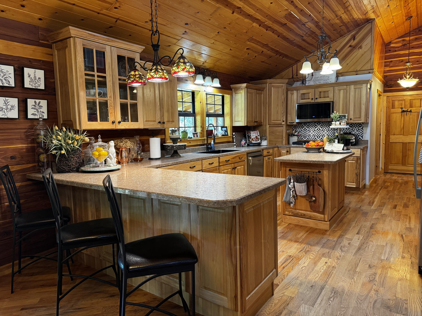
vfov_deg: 56.8
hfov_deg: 71.6
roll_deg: +1.2
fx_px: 293
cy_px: 158
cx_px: 211
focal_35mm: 24
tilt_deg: -6.6
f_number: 1.78
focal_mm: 6.76
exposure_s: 1/60
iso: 250
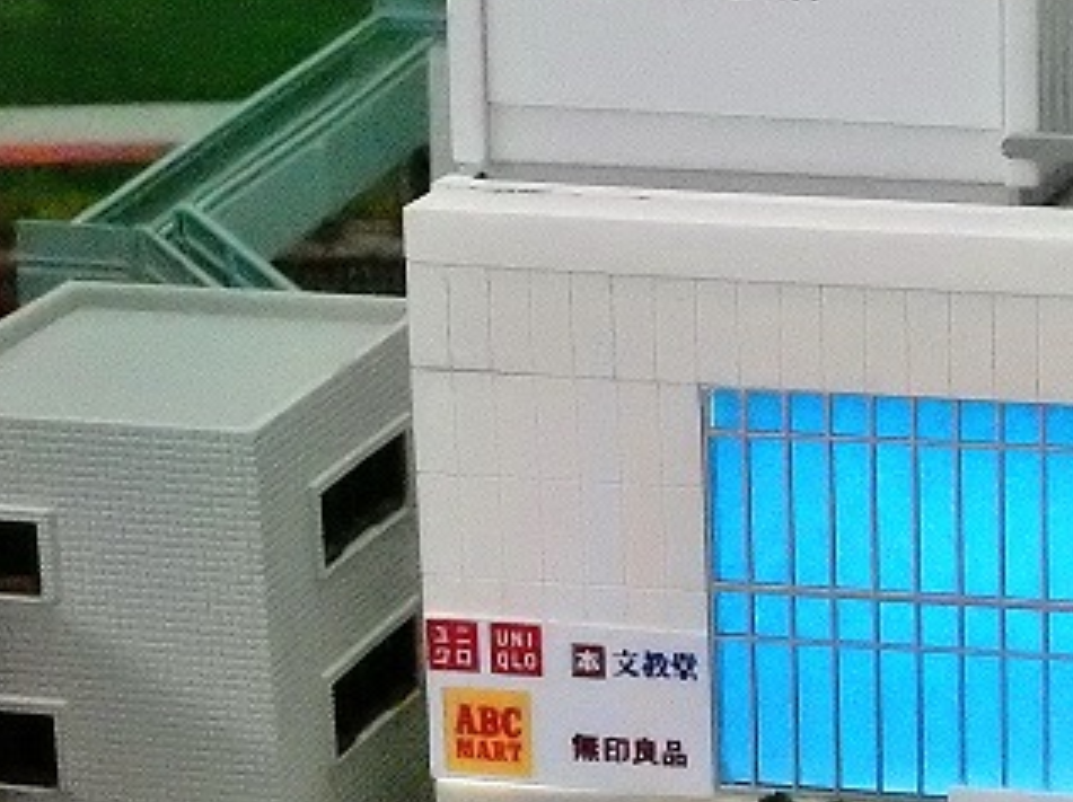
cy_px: 513
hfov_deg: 12.4
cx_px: 1147
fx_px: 4861
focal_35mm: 157
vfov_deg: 9.4
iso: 3200
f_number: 4.8
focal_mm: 12.6
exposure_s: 1/250
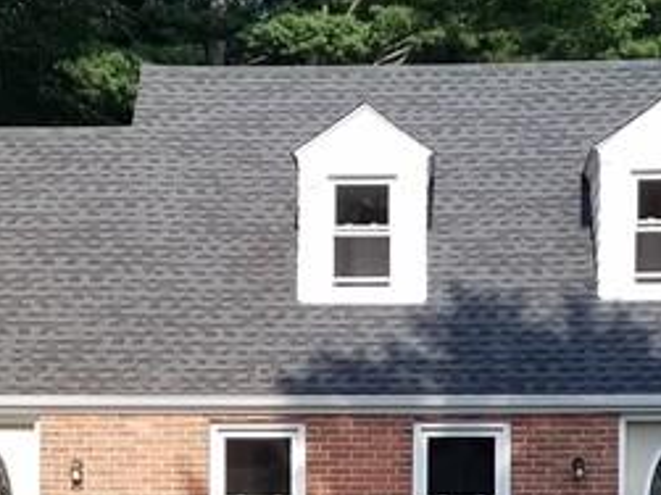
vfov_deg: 13.8
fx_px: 2023
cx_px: 353
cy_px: 490
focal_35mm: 106
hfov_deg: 18.6
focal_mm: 4.2
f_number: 1.7
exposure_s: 1/1216
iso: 50
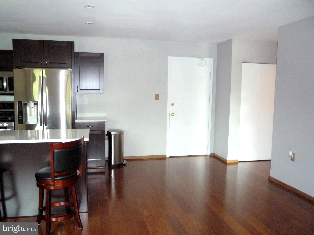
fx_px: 272
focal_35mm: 30
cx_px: 157
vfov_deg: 46.8
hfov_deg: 60.0
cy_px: 118
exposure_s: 1/30
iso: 500
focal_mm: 5.2
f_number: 3.3
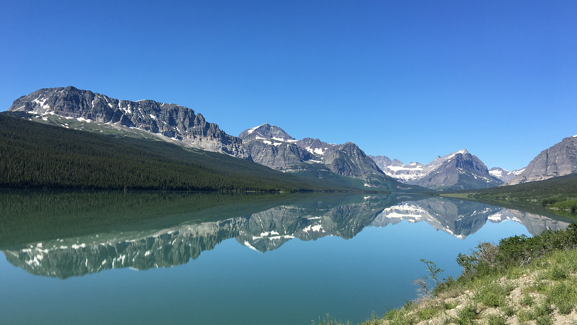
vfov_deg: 36.6
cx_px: 290
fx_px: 490
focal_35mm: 32
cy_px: 182
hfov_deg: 61.0
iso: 25
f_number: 2.2
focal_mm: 4.15
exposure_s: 1/1451
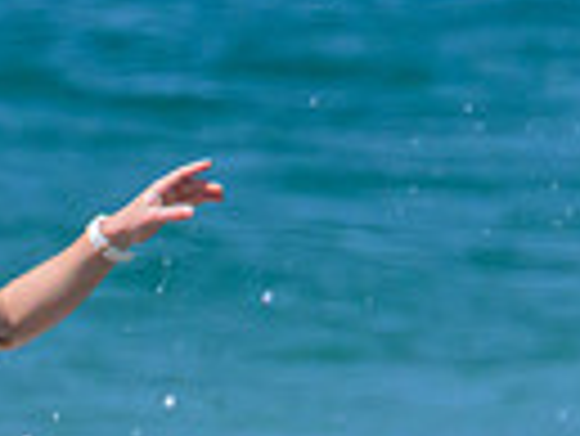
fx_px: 78672
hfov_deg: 0.4
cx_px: -395
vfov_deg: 0.3
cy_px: 972
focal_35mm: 4691
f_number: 16
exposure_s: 1/2000
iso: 1400
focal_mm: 800
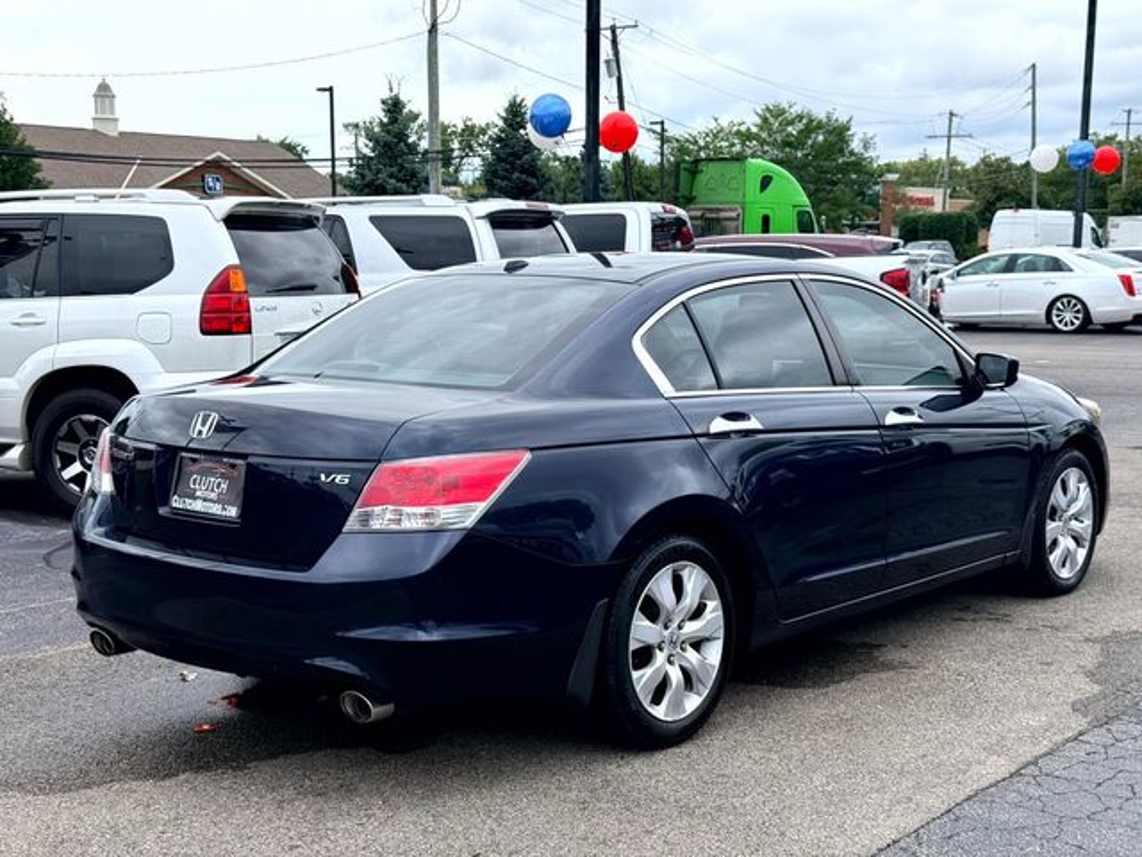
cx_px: 571
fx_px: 1584
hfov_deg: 39.7
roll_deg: +0.1
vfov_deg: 30.3
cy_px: 428
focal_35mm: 48
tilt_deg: -6.1
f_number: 1.78
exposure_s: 1/1307
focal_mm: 6.76
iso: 80
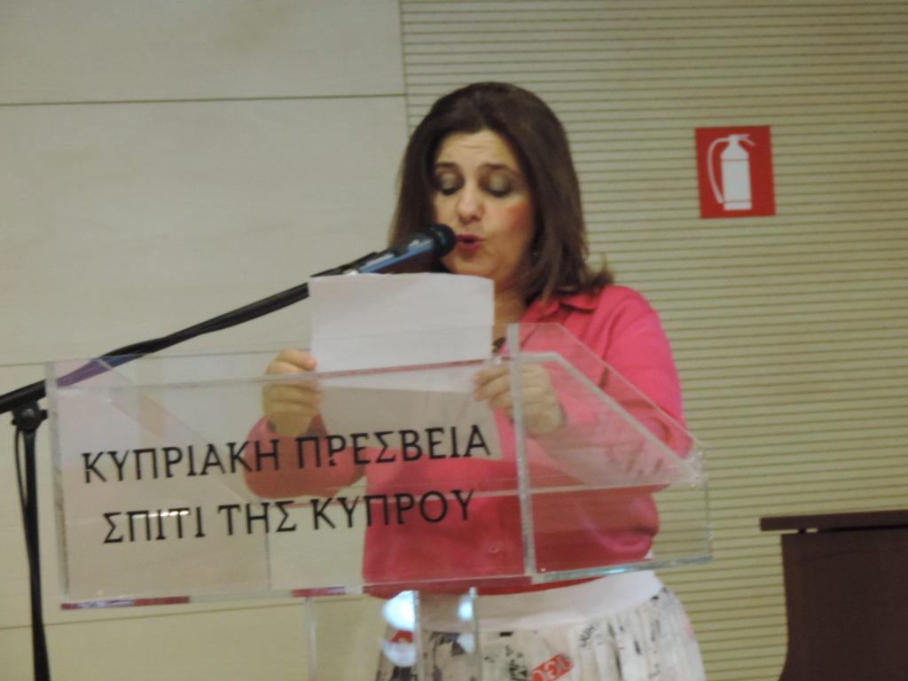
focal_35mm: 200
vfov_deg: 7.4
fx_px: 5246
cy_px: 340
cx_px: 454
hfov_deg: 9.9
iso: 800
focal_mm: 35.6
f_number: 4.6
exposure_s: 1/30
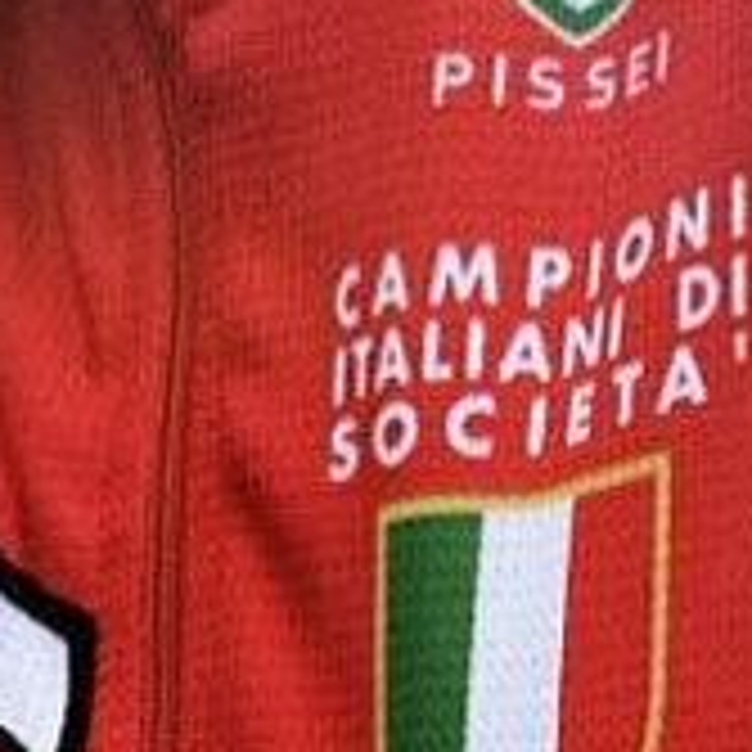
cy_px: -1133
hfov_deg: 0.7
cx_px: 203
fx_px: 58571
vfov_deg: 0.7
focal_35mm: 2383
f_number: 5
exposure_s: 1/320
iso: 400
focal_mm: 195
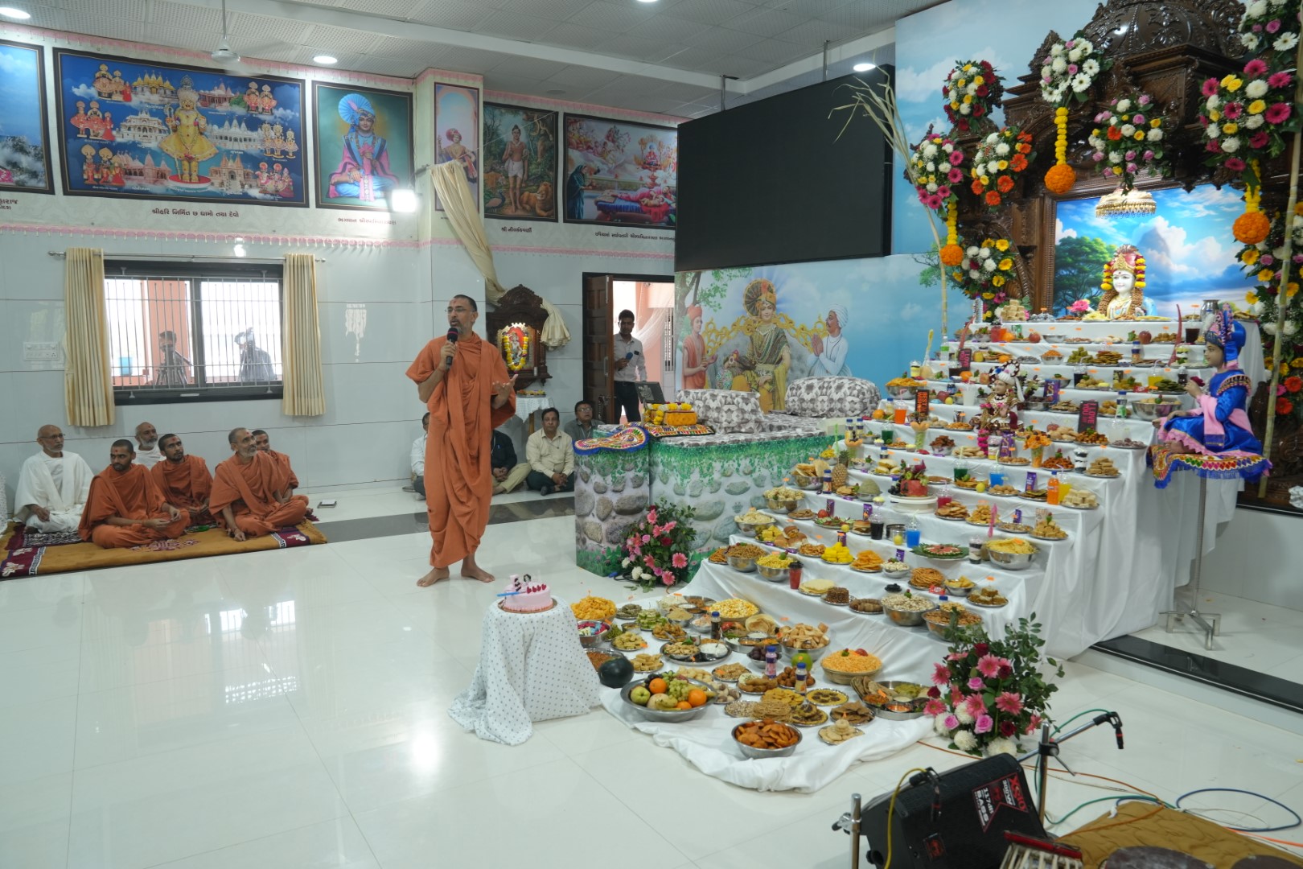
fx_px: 869
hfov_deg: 73.7
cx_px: 652
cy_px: 434
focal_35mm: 24
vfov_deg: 53.1
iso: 1000
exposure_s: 1/125
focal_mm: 24
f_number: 5
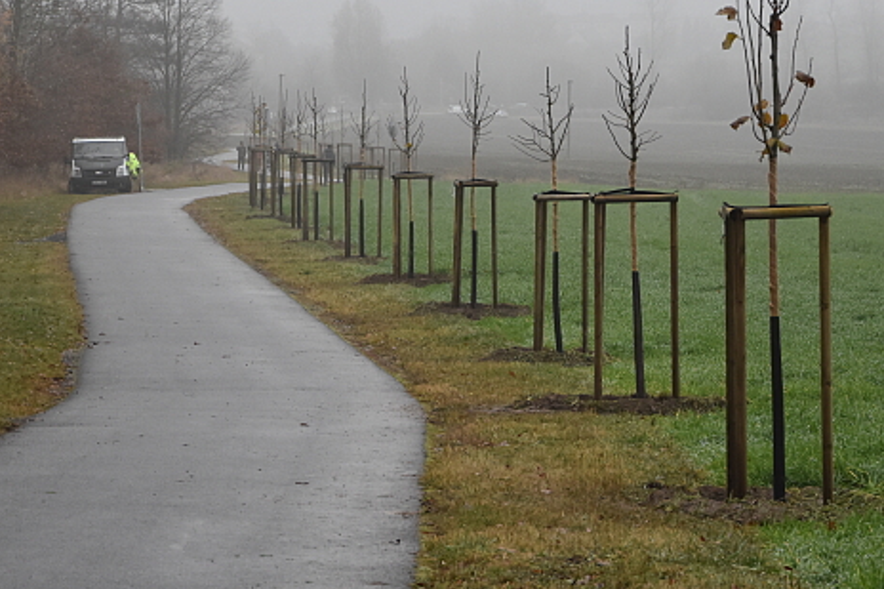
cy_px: 239
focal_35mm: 207
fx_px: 5081
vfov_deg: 6.6
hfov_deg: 9.9
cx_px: 522
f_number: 5.3
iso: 1100
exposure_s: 1/500
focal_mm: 80
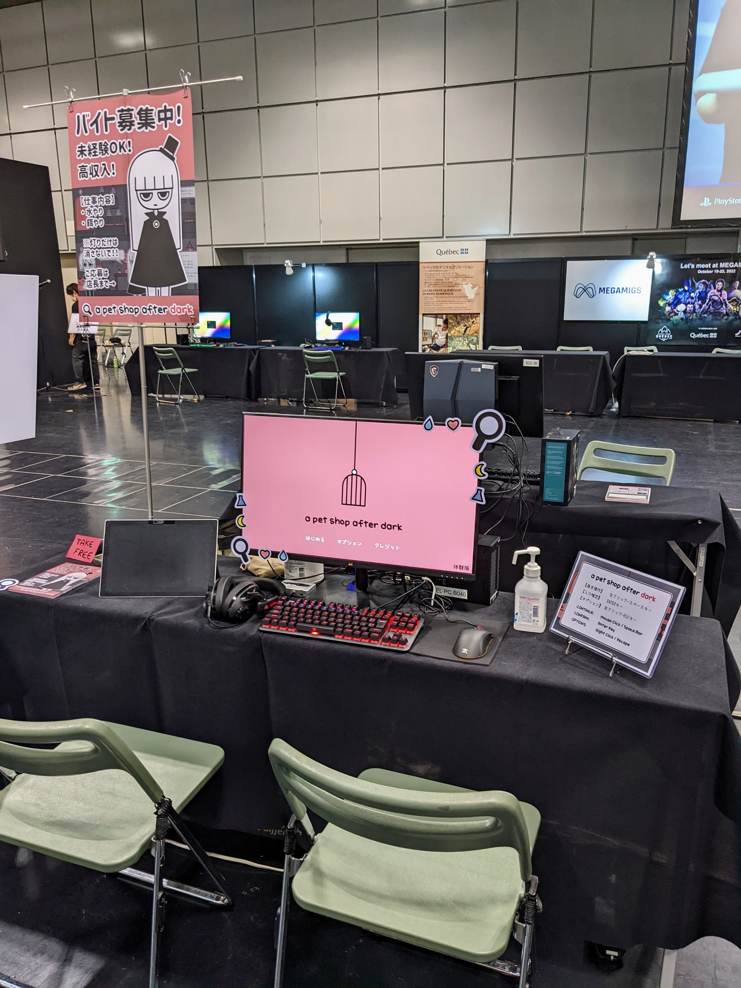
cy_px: 494
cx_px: 370
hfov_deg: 51.4
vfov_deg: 65.3
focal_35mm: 27
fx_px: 771
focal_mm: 4.38
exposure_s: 1/40
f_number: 1.73
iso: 98
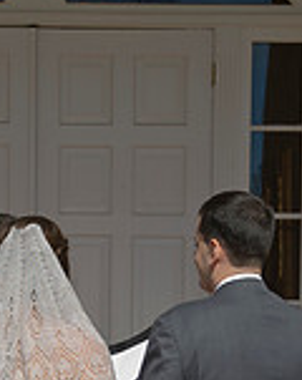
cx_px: 86
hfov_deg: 9.7
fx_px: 1784
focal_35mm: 159
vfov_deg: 11.9
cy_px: 453
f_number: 10
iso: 100
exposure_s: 1/200
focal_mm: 44
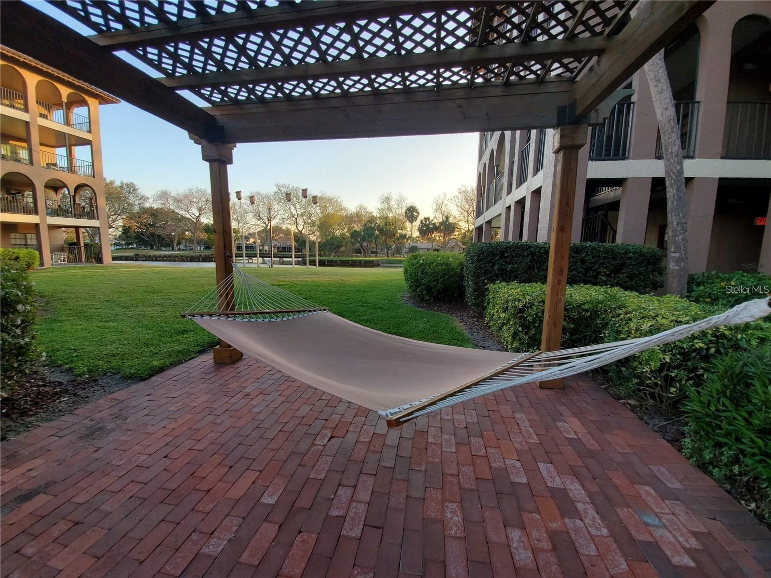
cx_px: 386
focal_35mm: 13
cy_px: 289
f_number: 2.2
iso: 50
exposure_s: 1/139
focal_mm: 1.8
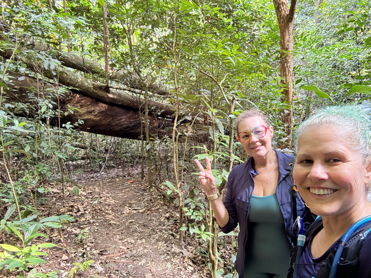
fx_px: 247
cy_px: 139
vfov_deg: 58.9
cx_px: 186
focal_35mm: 23
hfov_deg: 73.9
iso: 320
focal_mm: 2.69
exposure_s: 1/40
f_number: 1.9
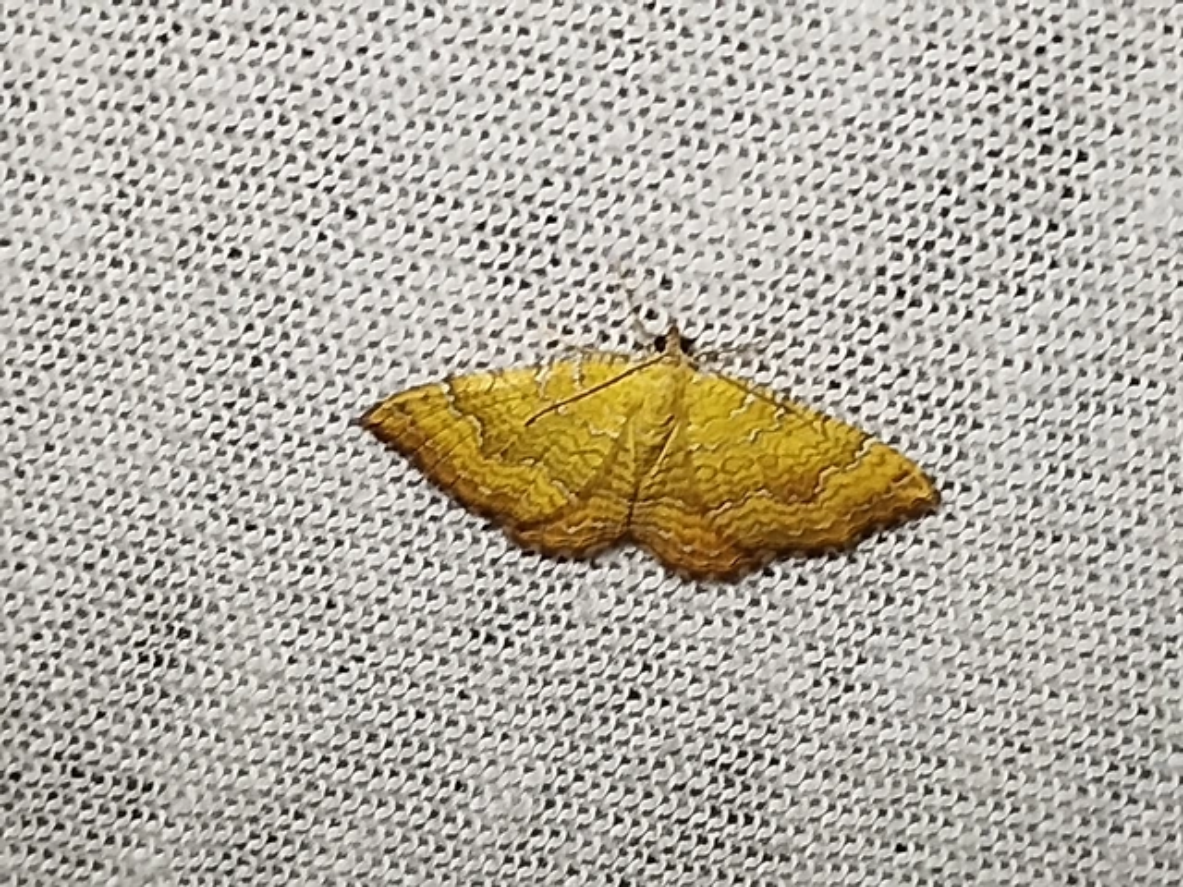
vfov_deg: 13.7
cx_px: 592
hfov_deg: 18.2
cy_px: 444
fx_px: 3691
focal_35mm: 108
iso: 200
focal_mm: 5.31
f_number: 1.7
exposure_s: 1/50
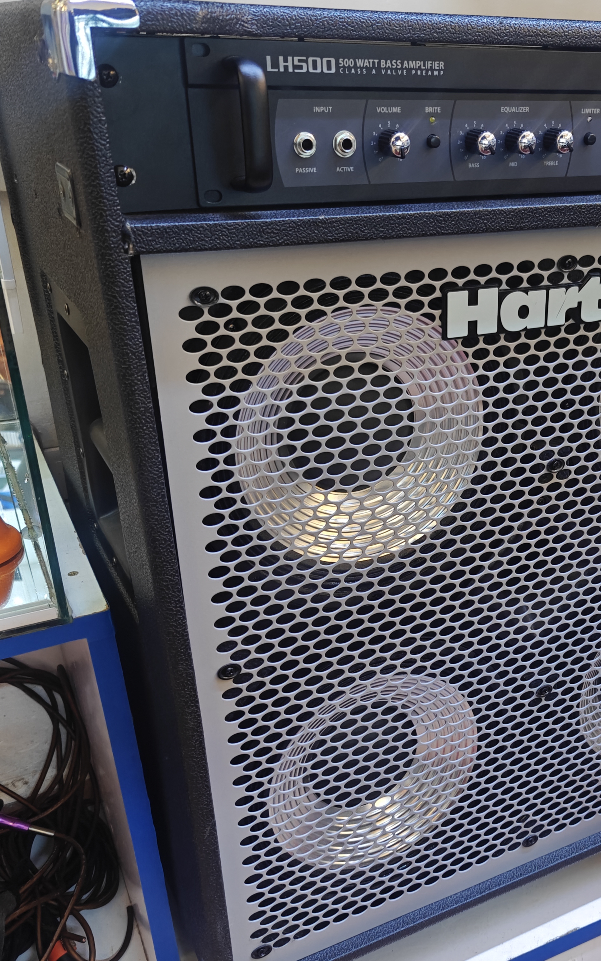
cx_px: 516
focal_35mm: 38
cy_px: 544
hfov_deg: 32.3
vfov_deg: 51.4
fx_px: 996
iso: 1000
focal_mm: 6.06
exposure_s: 1/50
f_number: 1.7
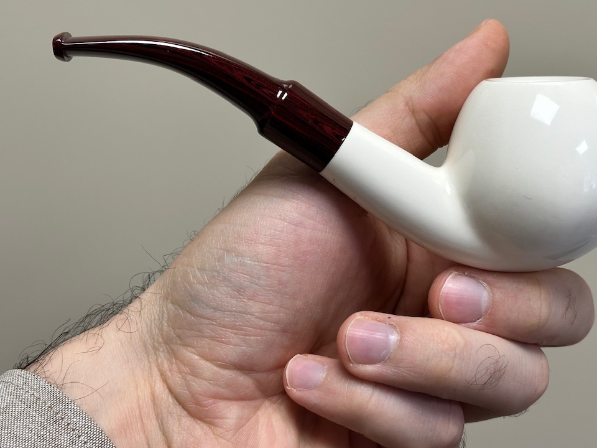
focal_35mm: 64
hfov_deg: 30.2
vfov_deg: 22.8
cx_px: 368
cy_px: 152
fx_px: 1104
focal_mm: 6.86
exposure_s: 1/121
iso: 80
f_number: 1.78
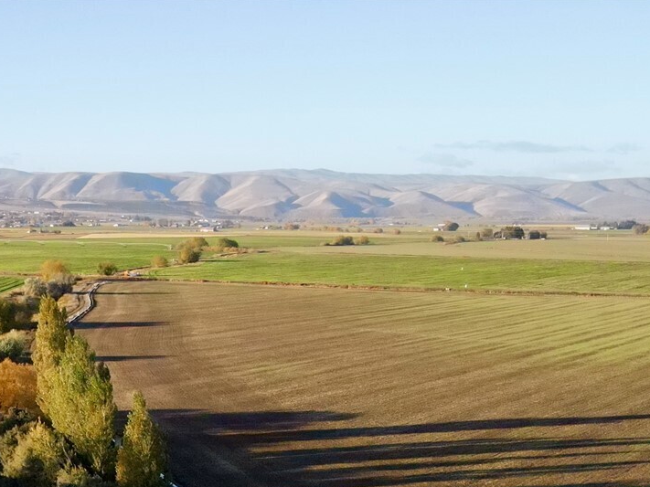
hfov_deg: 33.8
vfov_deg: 25.0
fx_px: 1014
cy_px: 545
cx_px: 77
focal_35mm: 54
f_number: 2.8
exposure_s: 1/2000
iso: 800
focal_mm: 4.5
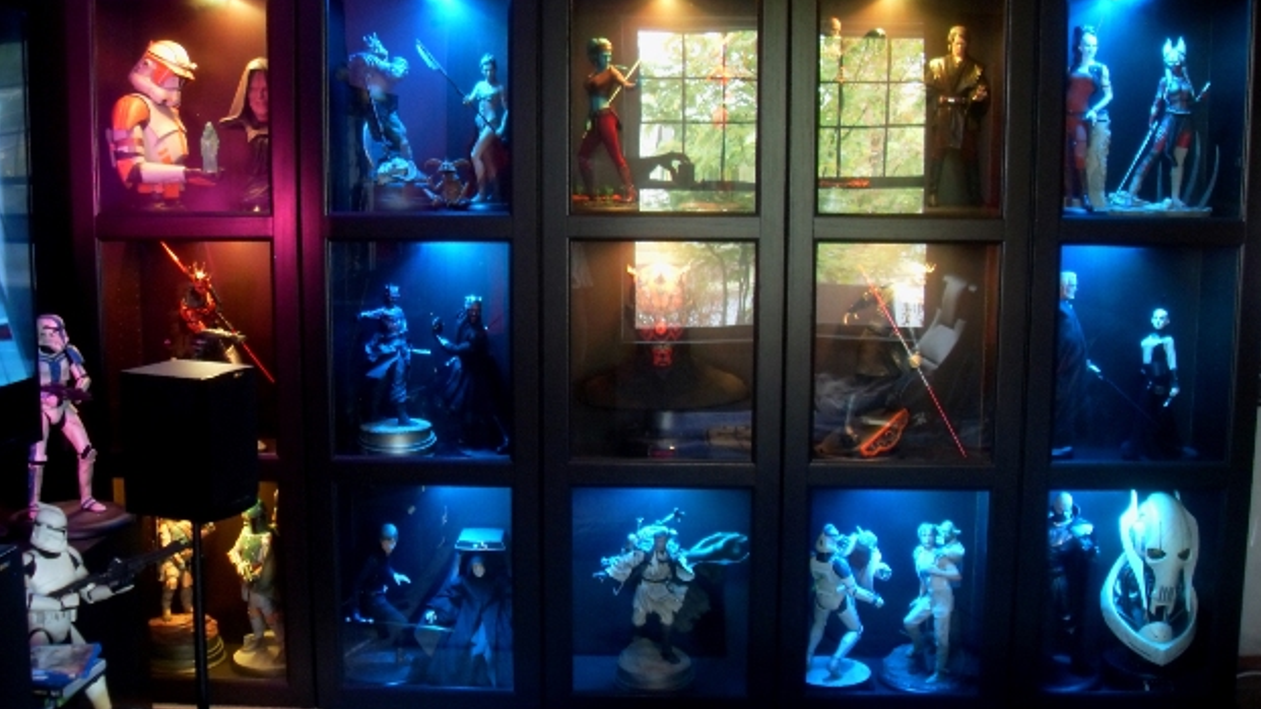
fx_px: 1270
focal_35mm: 38
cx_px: 629
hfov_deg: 52.8
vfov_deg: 31.1
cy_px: 308
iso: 200
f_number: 2.8
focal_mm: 6.3
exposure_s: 1/1.43
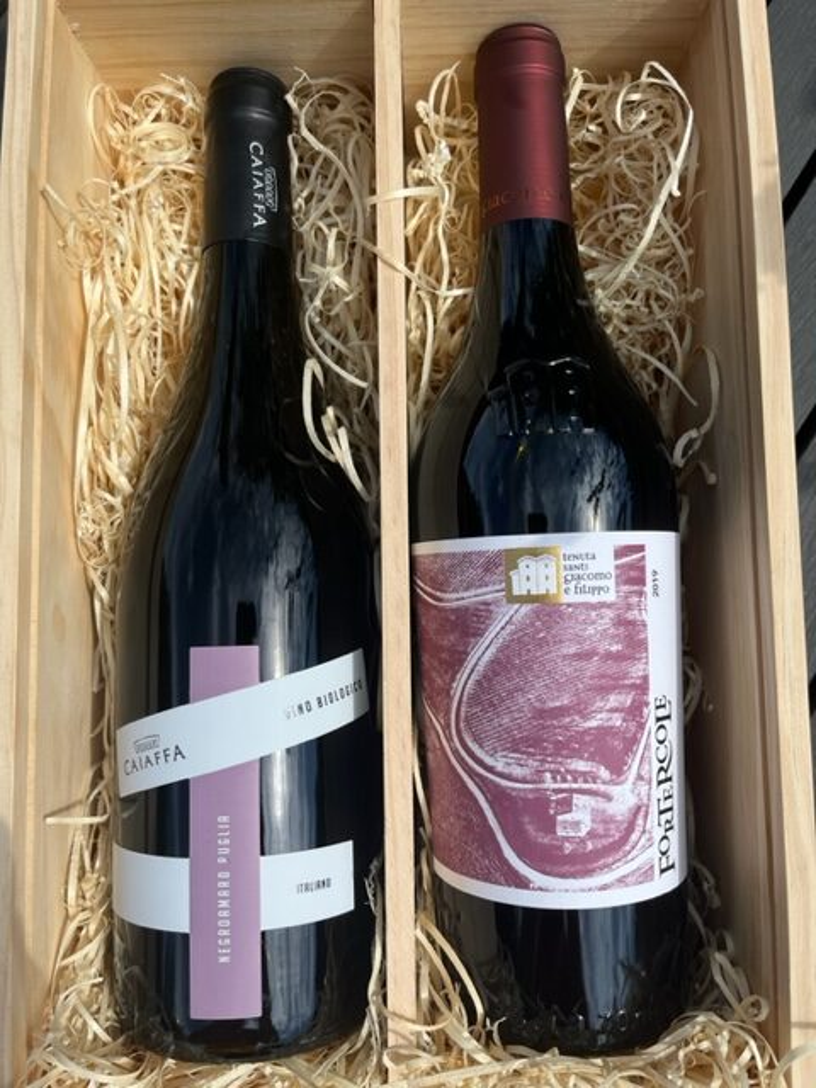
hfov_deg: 53.1
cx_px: 408
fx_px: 817
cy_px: 544
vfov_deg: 67.3
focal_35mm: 26
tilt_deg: -84.7
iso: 50
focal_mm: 5.1
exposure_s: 1/6173
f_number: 1.6
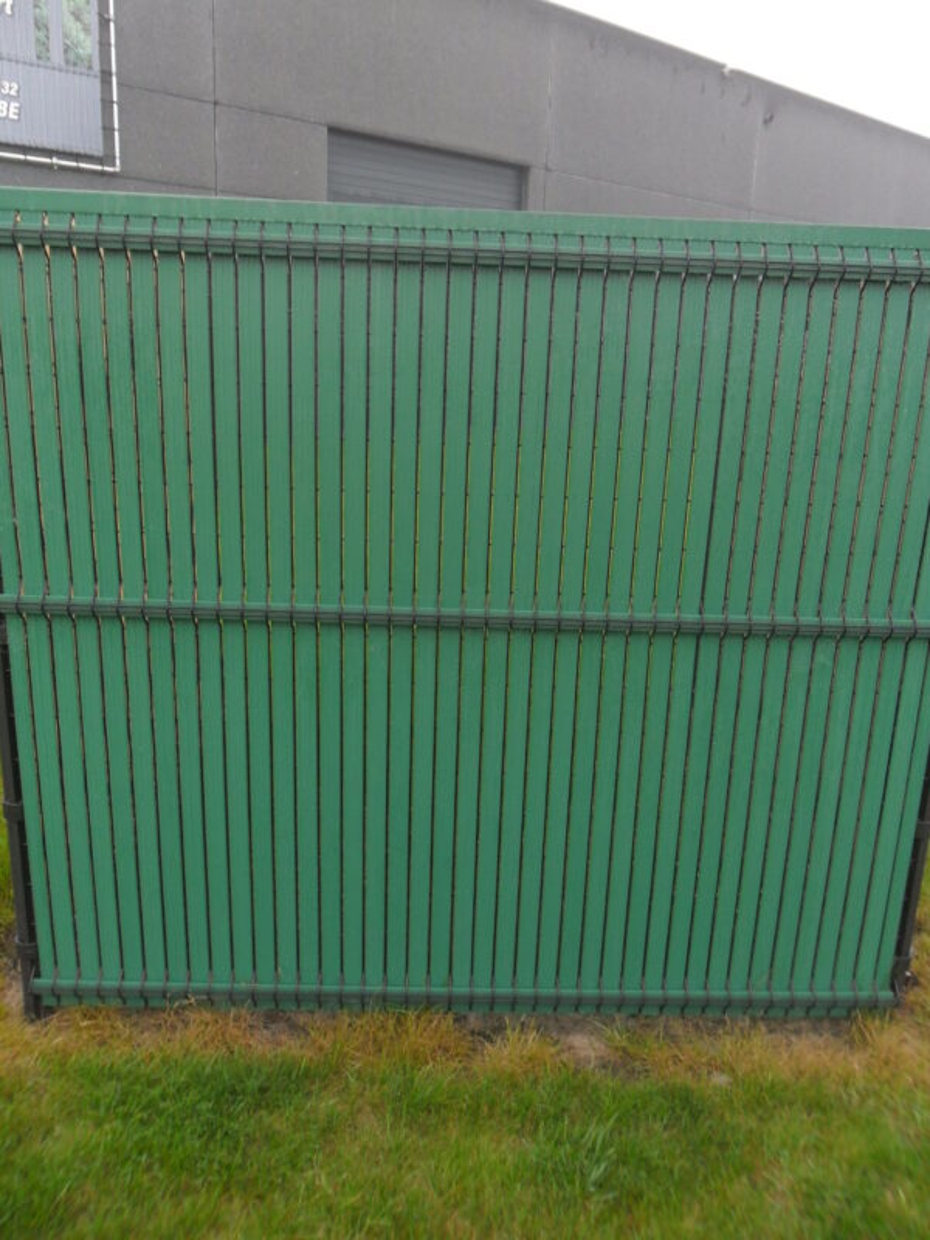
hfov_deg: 51.4
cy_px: 620
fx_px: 967
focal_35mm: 27
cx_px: 465
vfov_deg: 65.3
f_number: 3.5
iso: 100
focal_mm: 4.9
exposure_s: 1/45
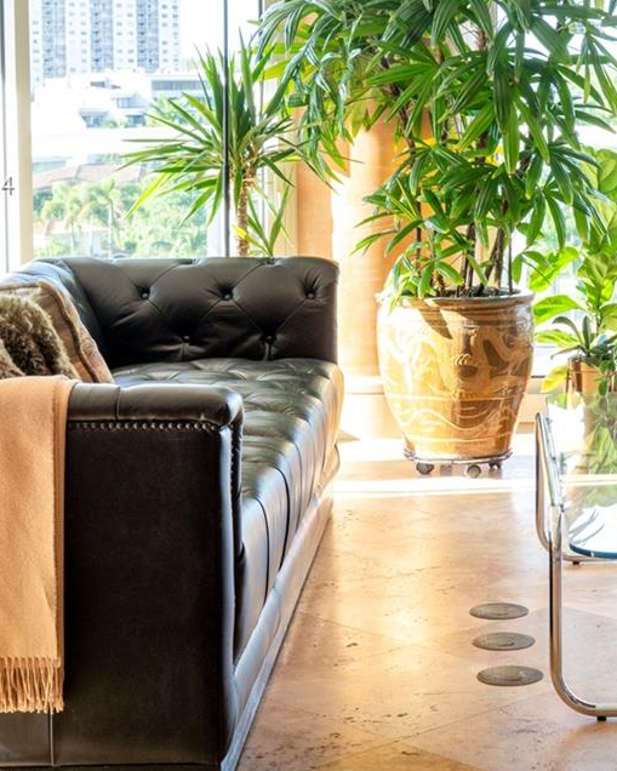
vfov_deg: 22.3
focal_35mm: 85
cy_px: 187
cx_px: 595
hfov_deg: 17.7
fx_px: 1940
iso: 400
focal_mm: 36
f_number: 9.5
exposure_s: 1/350
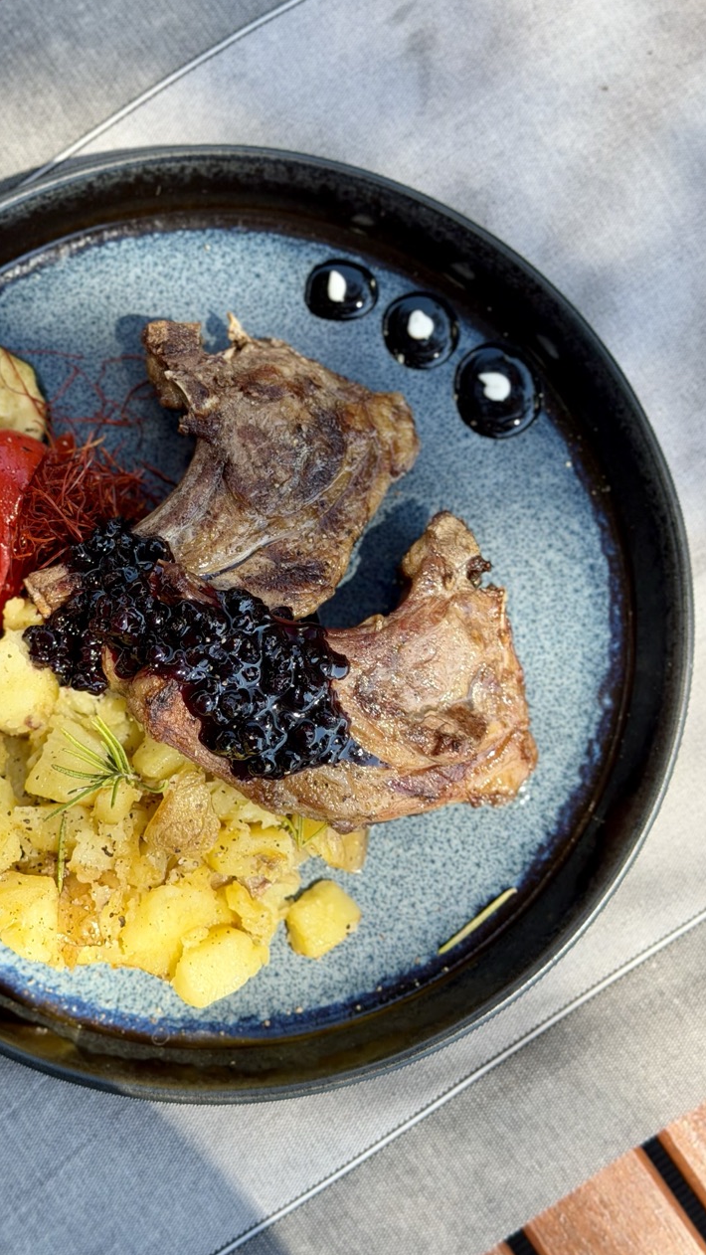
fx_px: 1930
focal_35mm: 58
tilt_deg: -85.0
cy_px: 603
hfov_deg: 20.6
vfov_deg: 36.0
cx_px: 214
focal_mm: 6.76
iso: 64
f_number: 1.78
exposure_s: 1/802
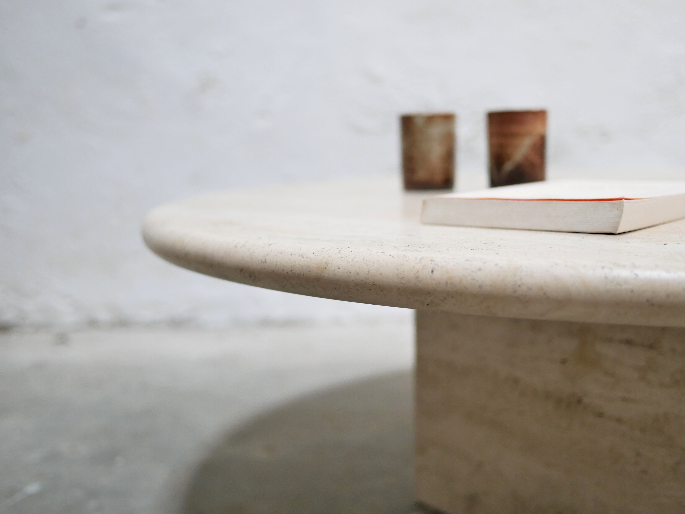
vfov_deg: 34.4
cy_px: 248
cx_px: 338
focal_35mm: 42
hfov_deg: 44.8
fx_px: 832
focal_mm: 20
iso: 500
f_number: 1.7
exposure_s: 1/60
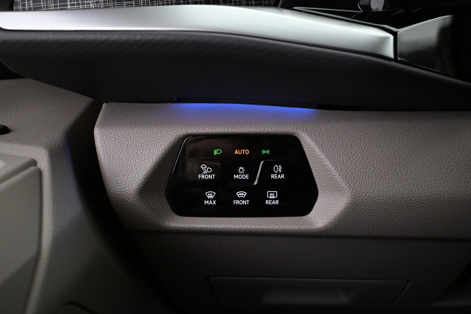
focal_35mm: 29
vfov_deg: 44.6
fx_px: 383
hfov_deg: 63.2
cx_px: 236
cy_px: 157
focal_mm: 19.5
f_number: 3.8
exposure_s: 1/60
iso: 4000
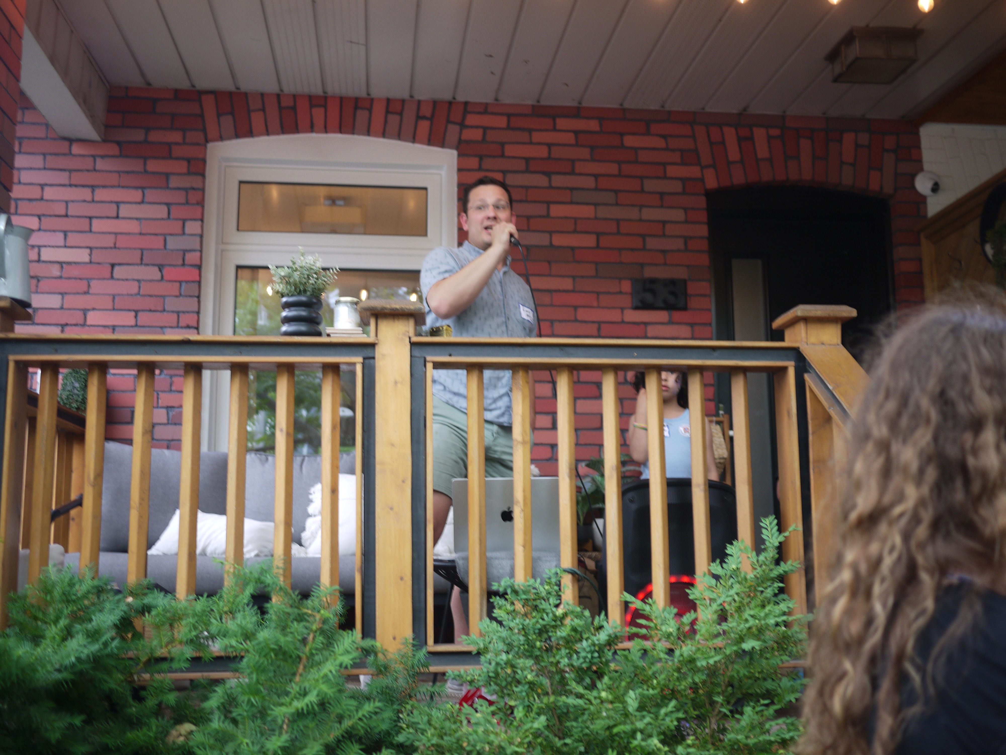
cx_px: 503
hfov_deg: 46.8
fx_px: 1162
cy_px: 378
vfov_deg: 36.0
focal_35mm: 40
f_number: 1.7
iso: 100
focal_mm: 20
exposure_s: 1/40
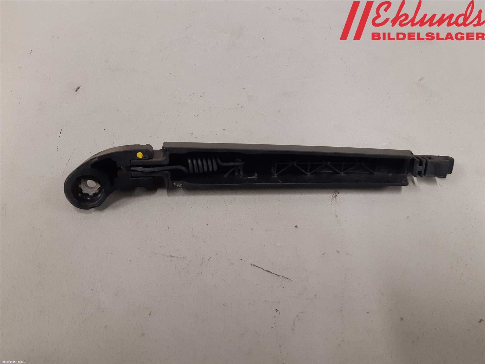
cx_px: 242
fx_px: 364
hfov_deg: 67.3
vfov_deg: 53.1
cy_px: 182
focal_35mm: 26
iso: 160
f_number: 1.7
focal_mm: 3.93
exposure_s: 1/50
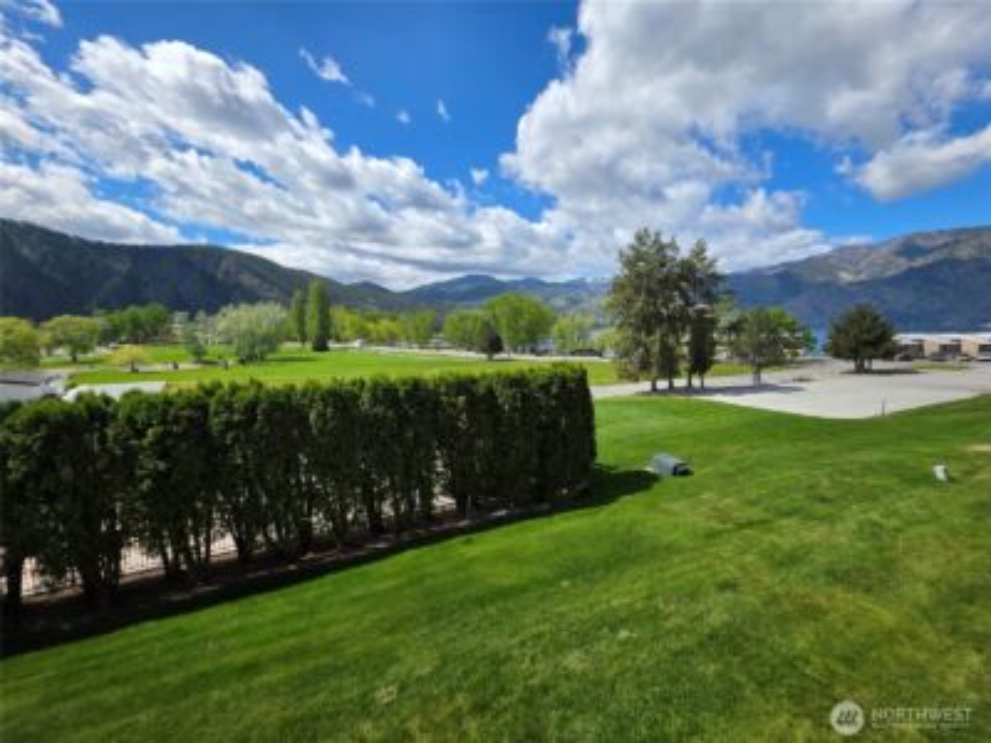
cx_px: 496
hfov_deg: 106.2
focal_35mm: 13
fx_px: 372
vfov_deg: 89.9
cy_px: 372
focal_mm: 2.2
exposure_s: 1/2476
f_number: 1.9
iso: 40
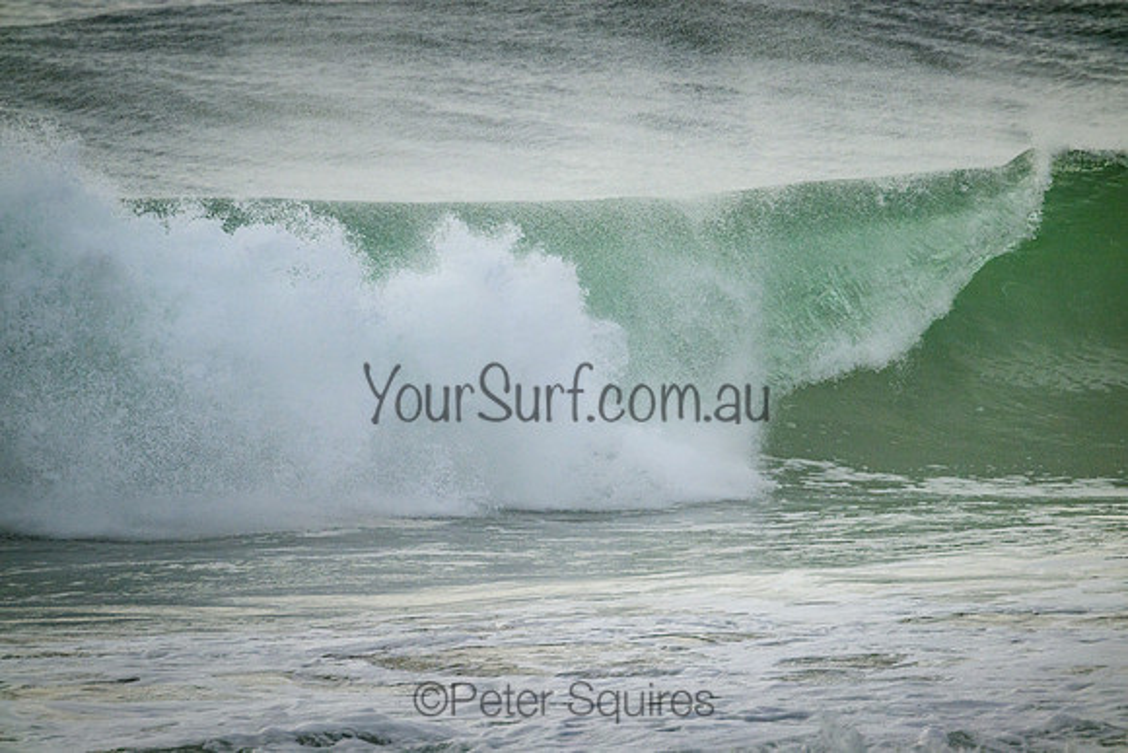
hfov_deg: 2.6
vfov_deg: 1.7
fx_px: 25071
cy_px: 376
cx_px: 564
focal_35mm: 800
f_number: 11
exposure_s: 1/2500
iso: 1400
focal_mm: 800
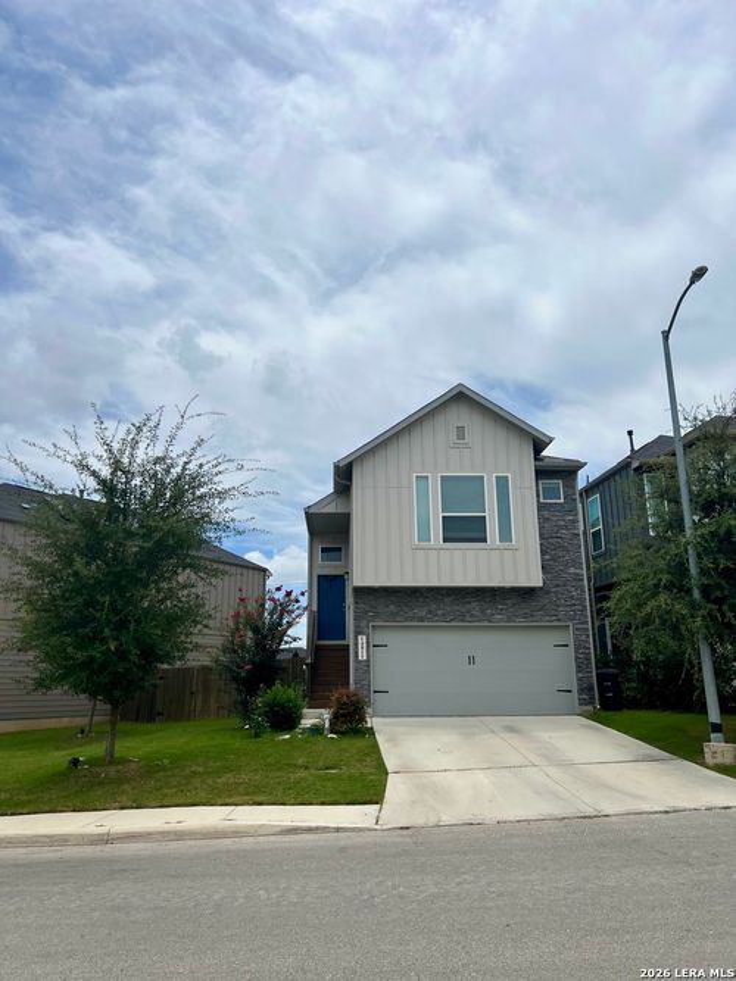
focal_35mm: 26
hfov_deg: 53.0
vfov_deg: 67.3
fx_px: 737
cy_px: 490
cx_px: 368
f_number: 1.5
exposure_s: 1/11364
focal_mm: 5.7
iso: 50
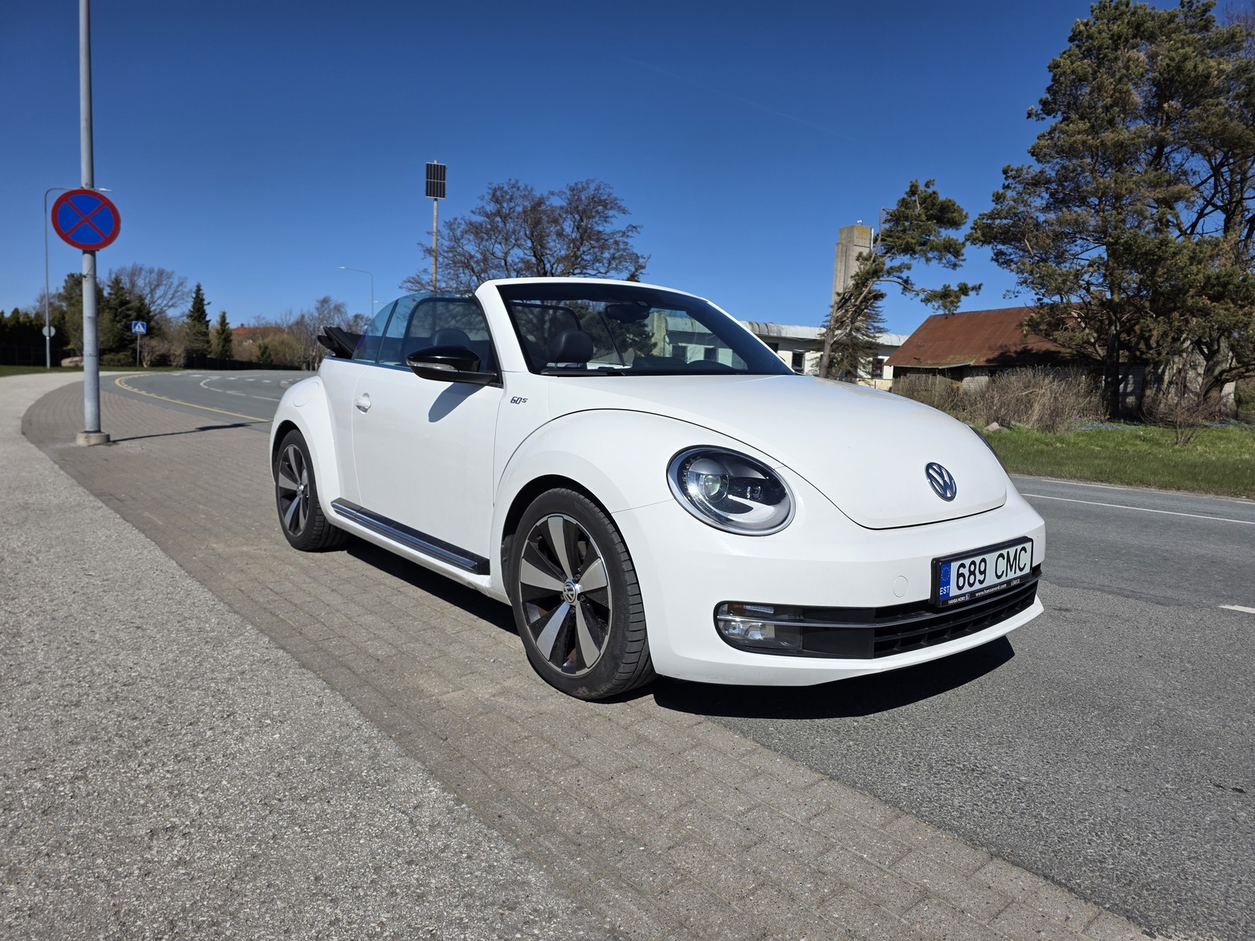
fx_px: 834
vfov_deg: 58.9
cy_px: 470
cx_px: 628
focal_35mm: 23
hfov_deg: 73.9
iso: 50
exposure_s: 1/7944
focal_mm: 6.3
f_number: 1.7
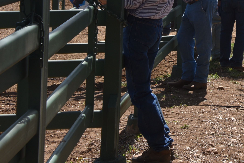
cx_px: 337
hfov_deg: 14.1
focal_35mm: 138
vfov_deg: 9.7
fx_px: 936
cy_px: -57
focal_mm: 48
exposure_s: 1/320
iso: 200
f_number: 9
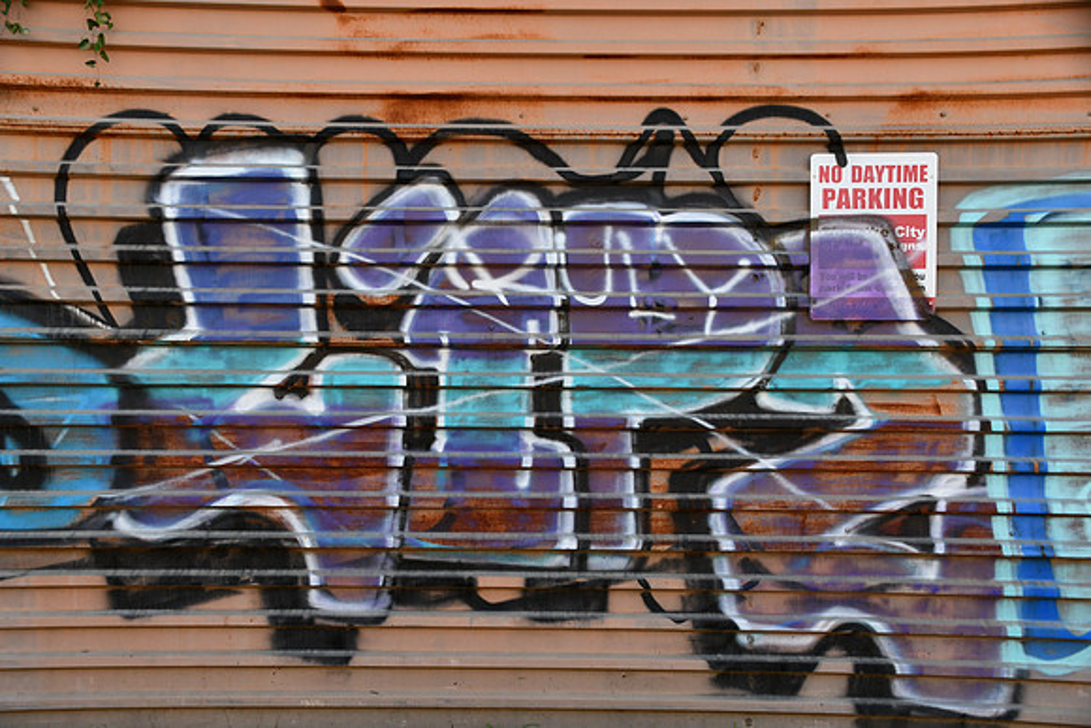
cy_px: 364
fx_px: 1273
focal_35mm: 42
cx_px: 546
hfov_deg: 46.4
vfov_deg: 31.9
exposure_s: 1/250
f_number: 5.6
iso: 250
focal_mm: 28
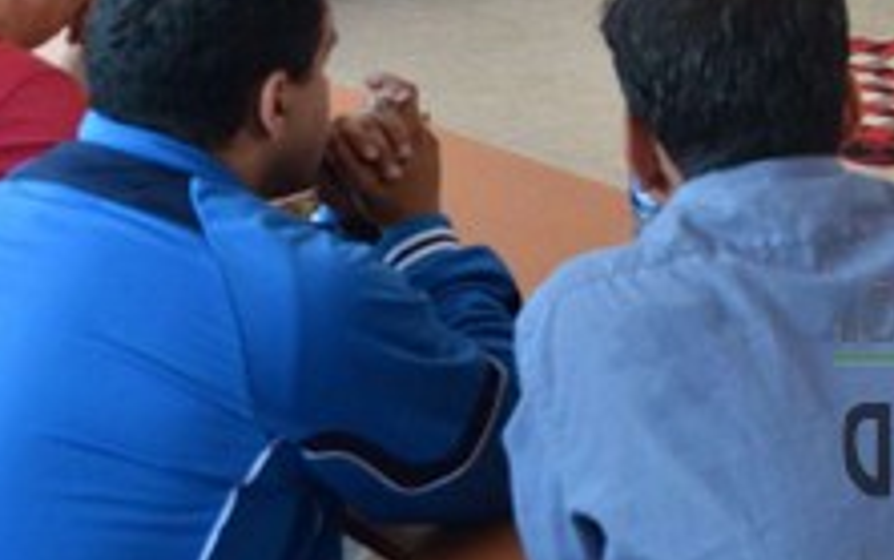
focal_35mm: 79
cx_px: 1091
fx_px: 1926
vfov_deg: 15.4
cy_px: -254
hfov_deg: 23.7
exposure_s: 1/60
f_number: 4
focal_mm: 18
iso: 450
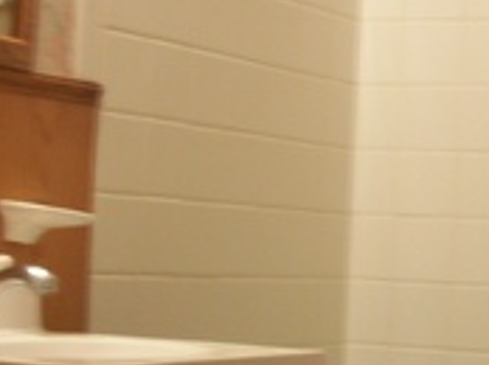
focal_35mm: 129
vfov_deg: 11.4
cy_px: 317
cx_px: 478
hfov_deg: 15.1
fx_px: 1820
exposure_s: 1/6
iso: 80
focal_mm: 6.3
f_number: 3.1
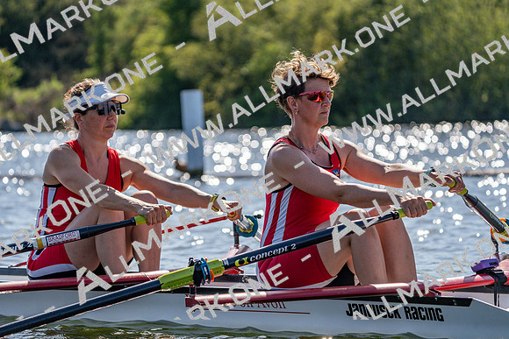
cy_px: 170
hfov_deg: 10.3
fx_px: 2828
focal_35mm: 200
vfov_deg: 6.9
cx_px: 254
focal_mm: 200
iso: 250
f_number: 5.6
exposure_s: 1/2000
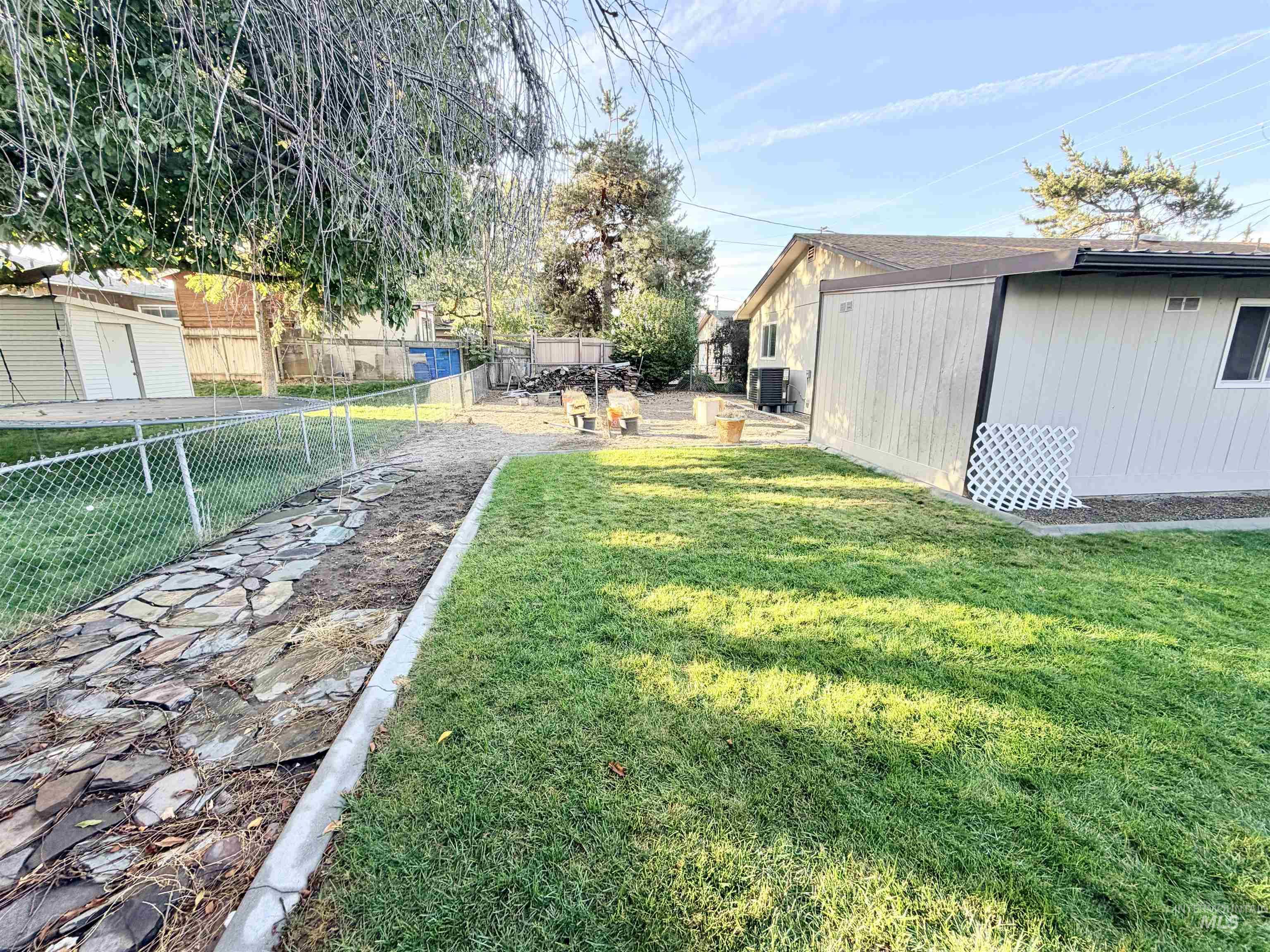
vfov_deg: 85.7
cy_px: 476
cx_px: 635
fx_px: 514
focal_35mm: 14
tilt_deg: -13.8
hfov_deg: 102.1
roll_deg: +0.4
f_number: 2.2
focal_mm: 2.22
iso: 64
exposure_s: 1/154
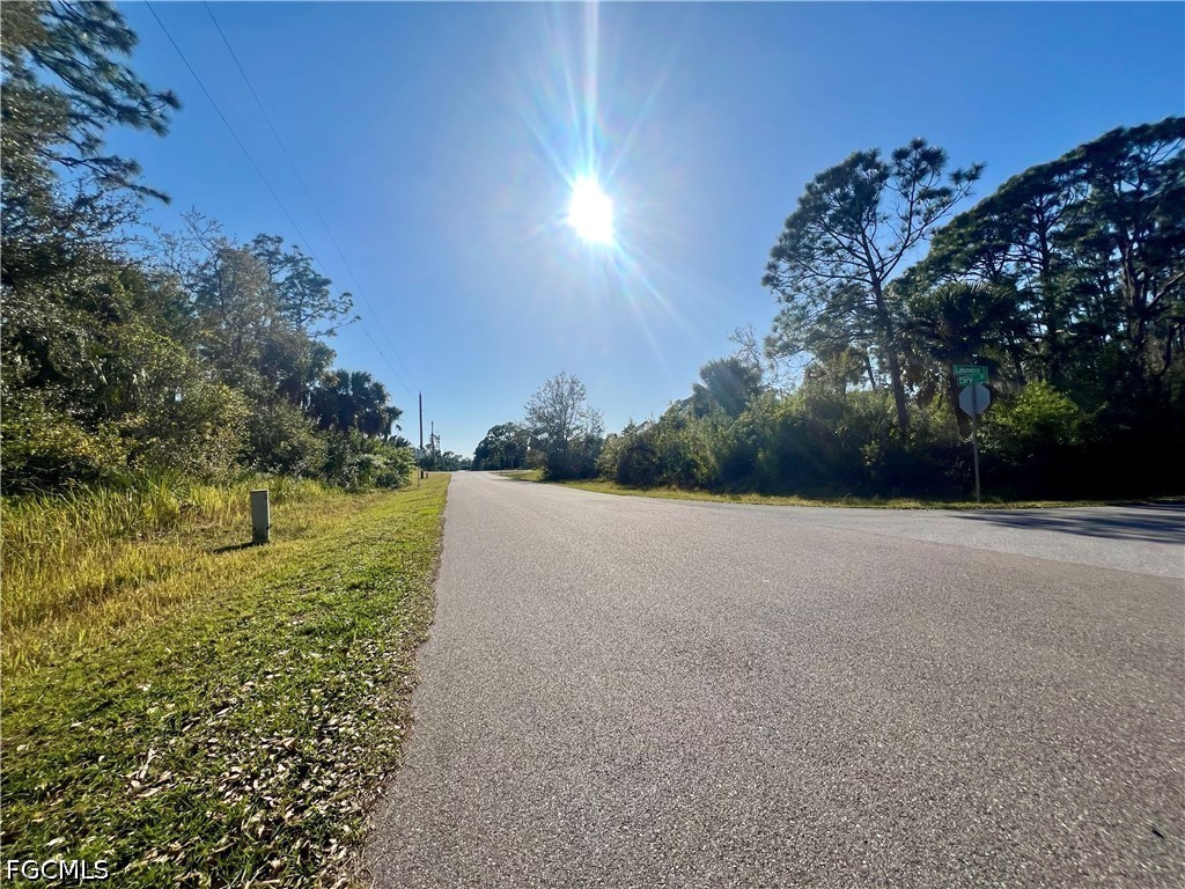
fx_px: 445
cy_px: 444
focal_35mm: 13
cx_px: 592
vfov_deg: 89.9
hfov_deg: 106.2
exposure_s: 1/4587
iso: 32
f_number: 1.8
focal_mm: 1.57
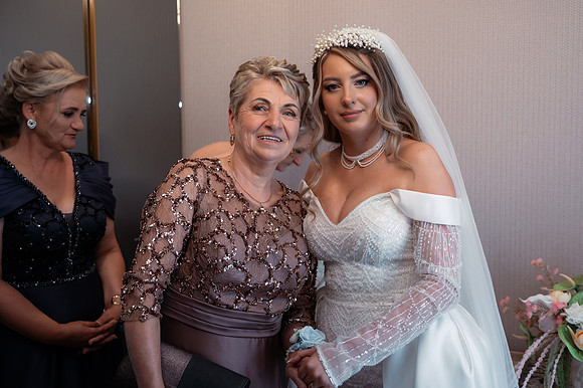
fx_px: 679
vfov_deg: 31.9
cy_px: 184
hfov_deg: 46.4
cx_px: 301
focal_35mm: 42
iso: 640
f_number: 2.8
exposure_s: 1/200
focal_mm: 40
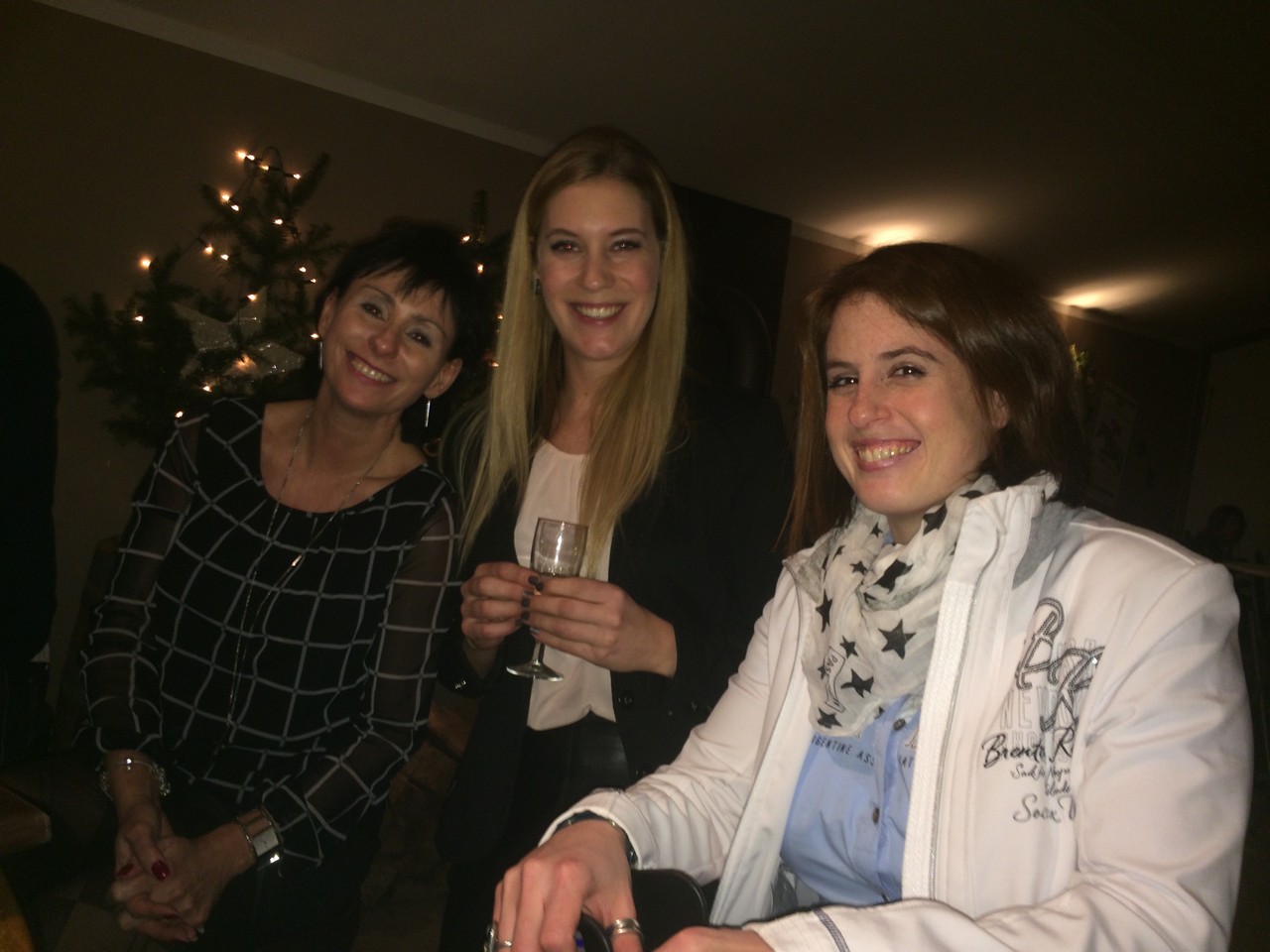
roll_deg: -6.8
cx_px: 635
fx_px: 1064
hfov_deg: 61.7
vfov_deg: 48.2
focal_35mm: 29
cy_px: 476
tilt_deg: -4.6
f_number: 2.2
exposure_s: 1/17
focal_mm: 4.15
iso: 64
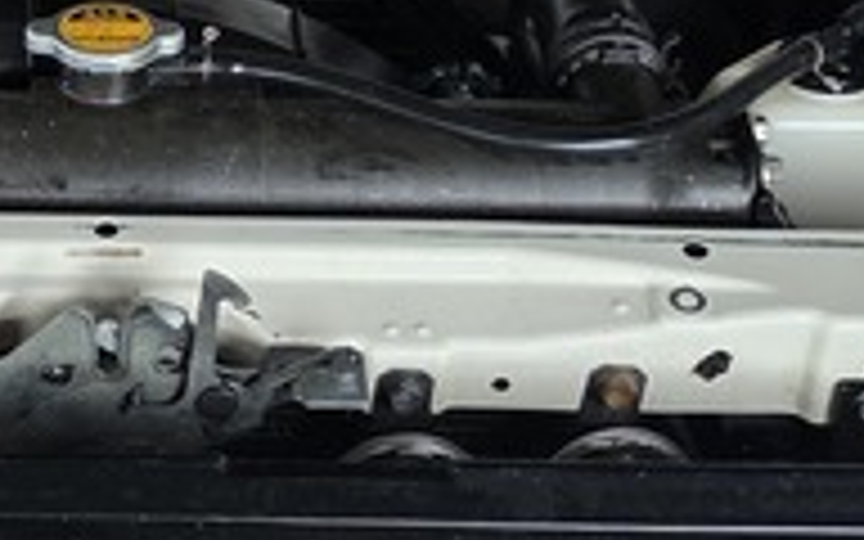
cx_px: 58
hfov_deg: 15.8
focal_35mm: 130
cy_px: 189
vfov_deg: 10.1
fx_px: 3061
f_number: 1.7
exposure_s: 1/100
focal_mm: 6.25
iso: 200
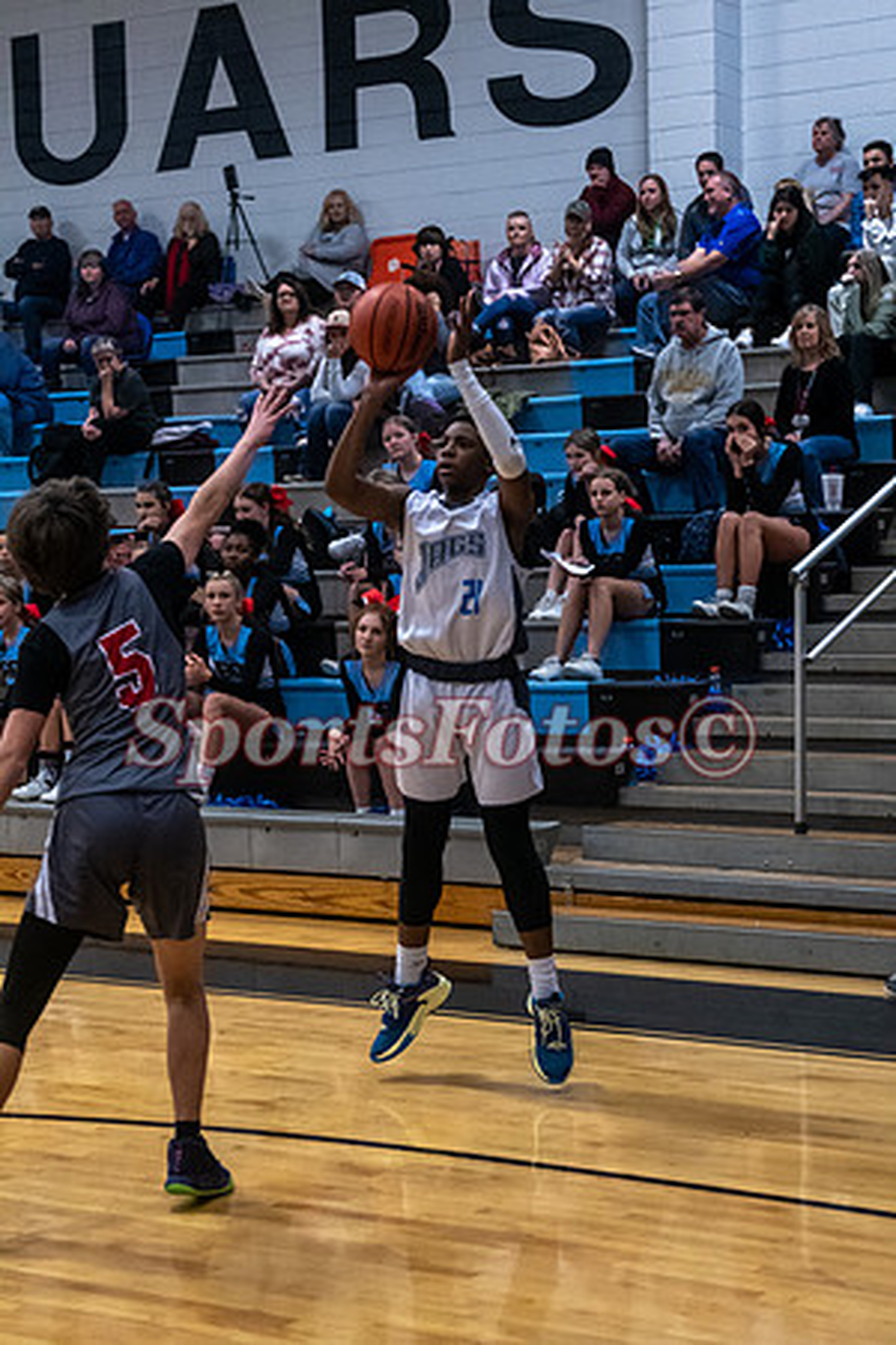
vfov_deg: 28.1
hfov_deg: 18.9
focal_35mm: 72
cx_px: 448
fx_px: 2688
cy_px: 672
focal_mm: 48
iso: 4000
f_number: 4
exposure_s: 1/500
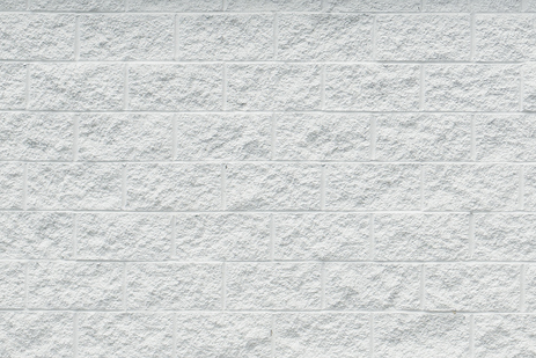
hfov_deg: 8.7
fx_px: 3410
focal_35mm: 229
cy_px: -41
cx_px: 880
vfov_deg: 6.0
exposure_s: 1/500
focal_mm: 50
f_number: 5.6
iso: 200
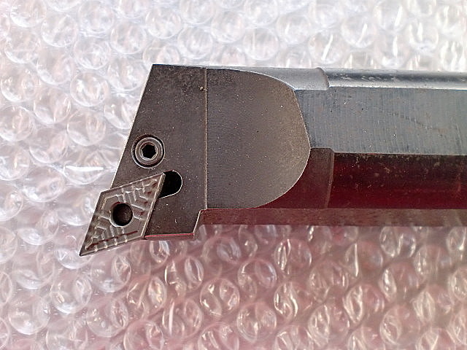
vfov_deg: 40.7
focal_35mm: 35
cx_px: 234
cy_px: 175
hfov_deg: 52.6
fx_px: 472
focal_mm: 6.3
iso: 250
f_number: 3.1
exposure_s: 1/60
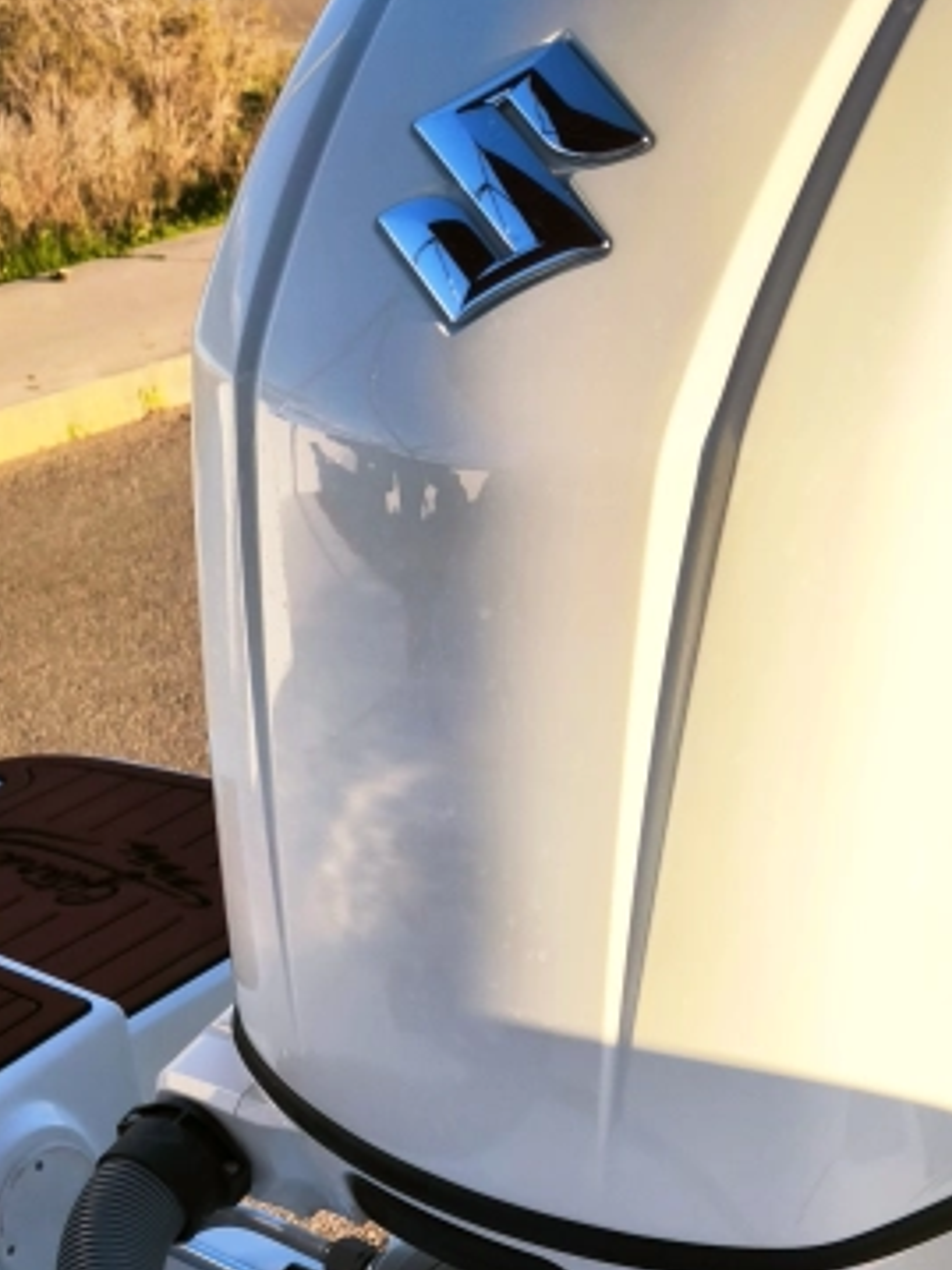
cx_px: 297
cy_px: 1270
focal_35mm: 47
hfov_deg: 30.6
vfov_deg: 36.4
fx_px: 1724
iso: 80
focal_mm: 5.35
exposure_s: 1/1803
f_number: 1.7
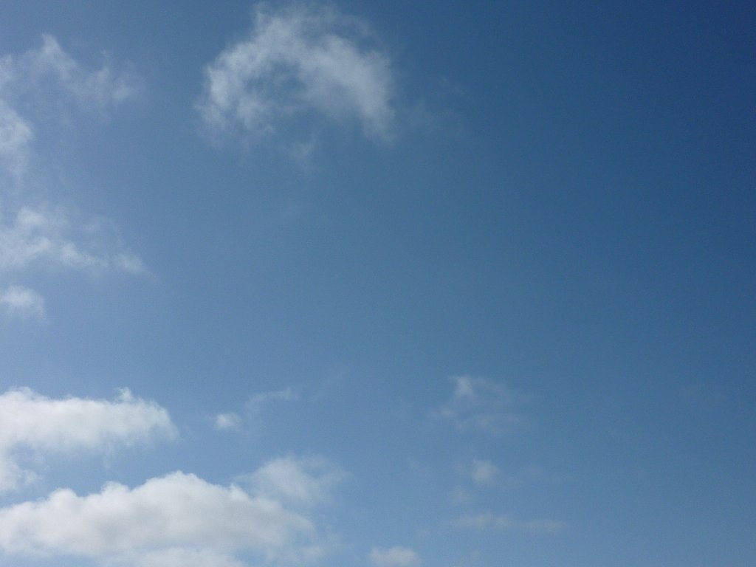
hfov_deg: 46.8
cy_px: 284
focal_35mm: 40
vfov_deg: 36.0
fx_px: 874
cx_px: 378
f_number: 5.6
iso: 80
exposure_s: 1/800
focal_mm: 4.5
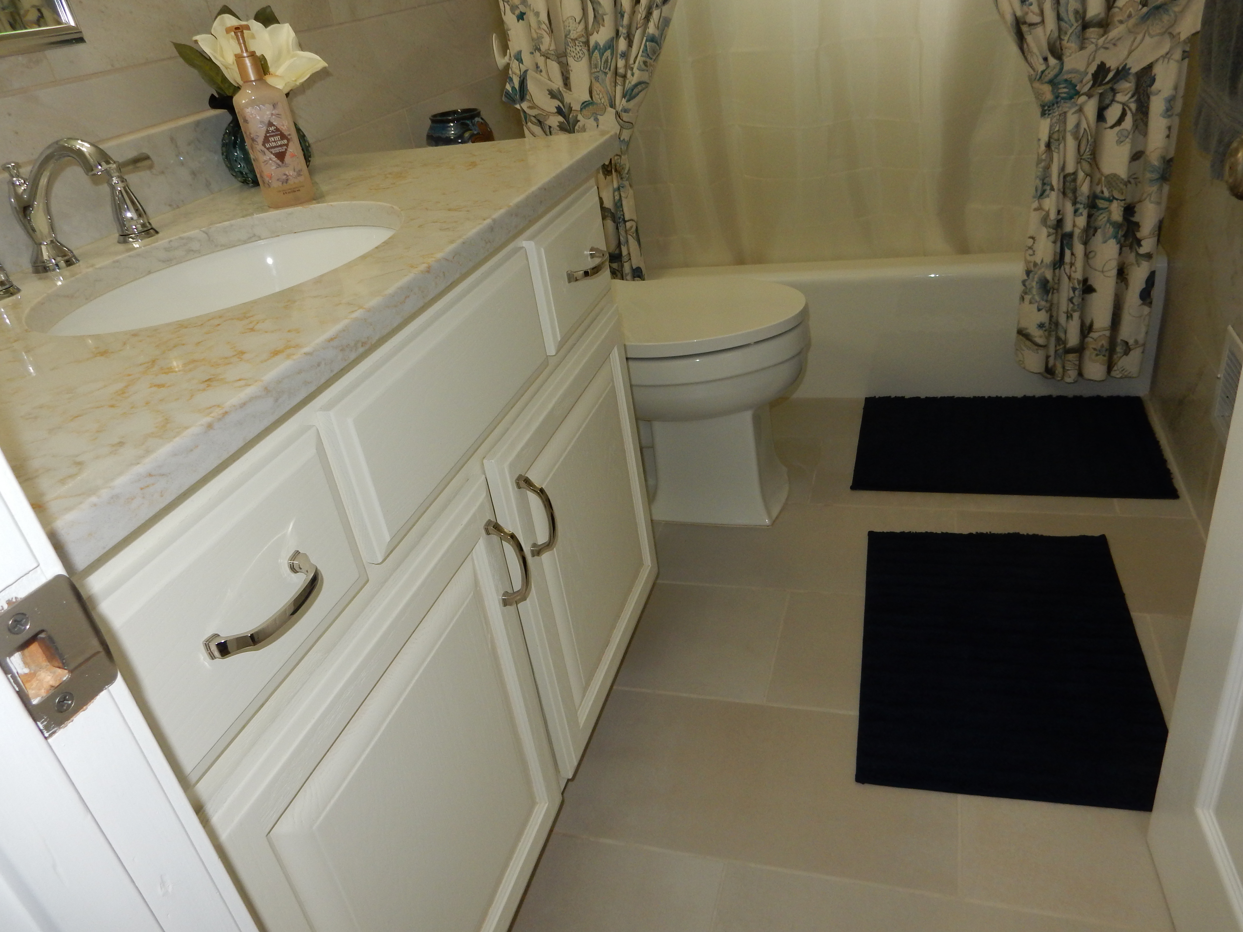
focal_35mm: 25
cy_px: 466
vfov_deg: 54.9
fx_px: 898
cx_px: 622
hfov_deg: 69.4
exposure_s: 1/30
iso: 200
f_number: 3.7
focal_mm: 4.5
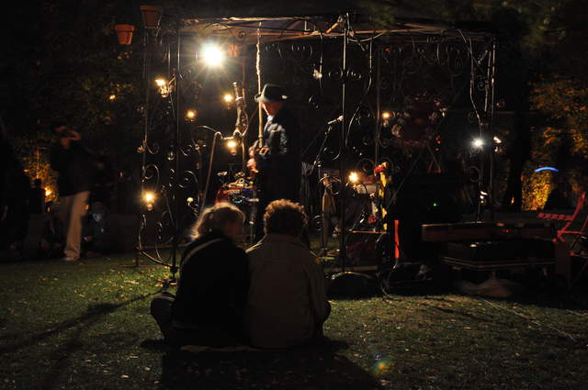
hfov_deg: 31.9
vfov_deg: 21.5
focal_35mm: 63
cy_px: 195
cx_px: 294
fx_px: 1028
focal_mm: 42
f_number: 7.1
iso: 1600
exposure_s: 1
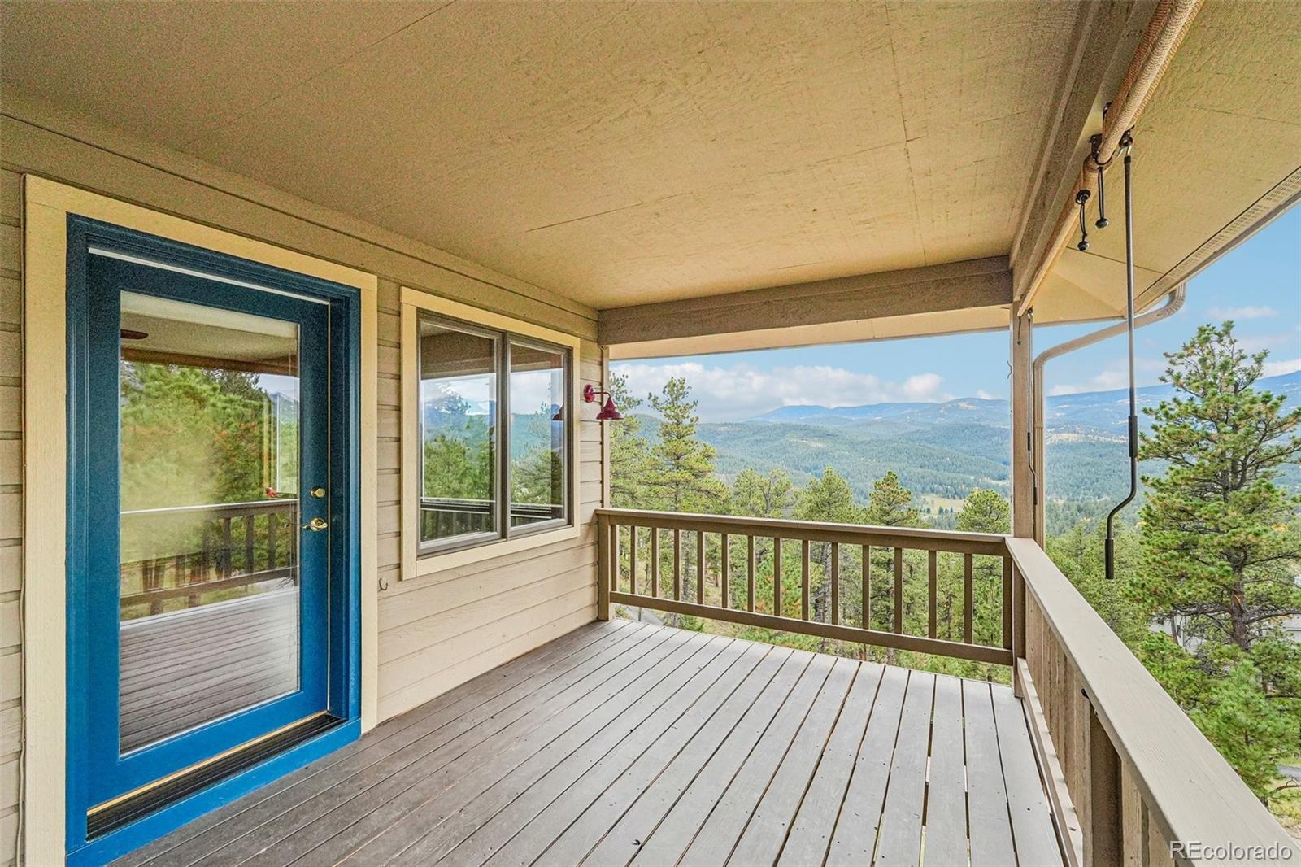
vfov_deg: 77.3
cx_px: 650
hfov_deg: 100.4
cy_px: 434
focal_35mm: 15
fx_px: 542
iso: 800
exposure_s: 1/320
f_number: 8
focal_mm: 10
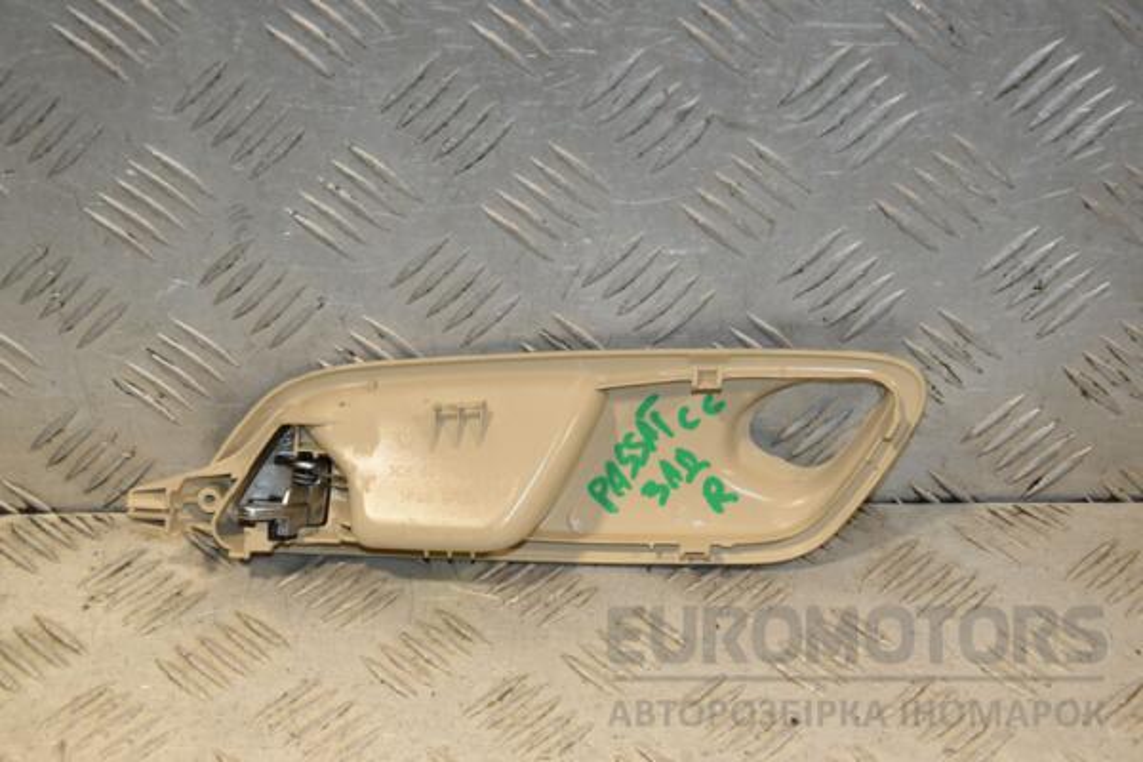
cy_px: 381
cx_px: 572
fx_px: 2953
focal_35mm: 93
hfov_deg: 21.9
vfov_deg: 14.7
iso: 800
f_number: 7.1
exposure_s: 1/200
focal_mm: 62
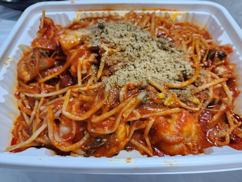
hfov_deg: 73.9
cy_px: 91
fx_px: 161
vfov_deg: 58.9
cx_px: 121
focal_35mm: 23
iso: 500
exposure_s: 1/120
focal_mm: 6.4
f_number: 1.8
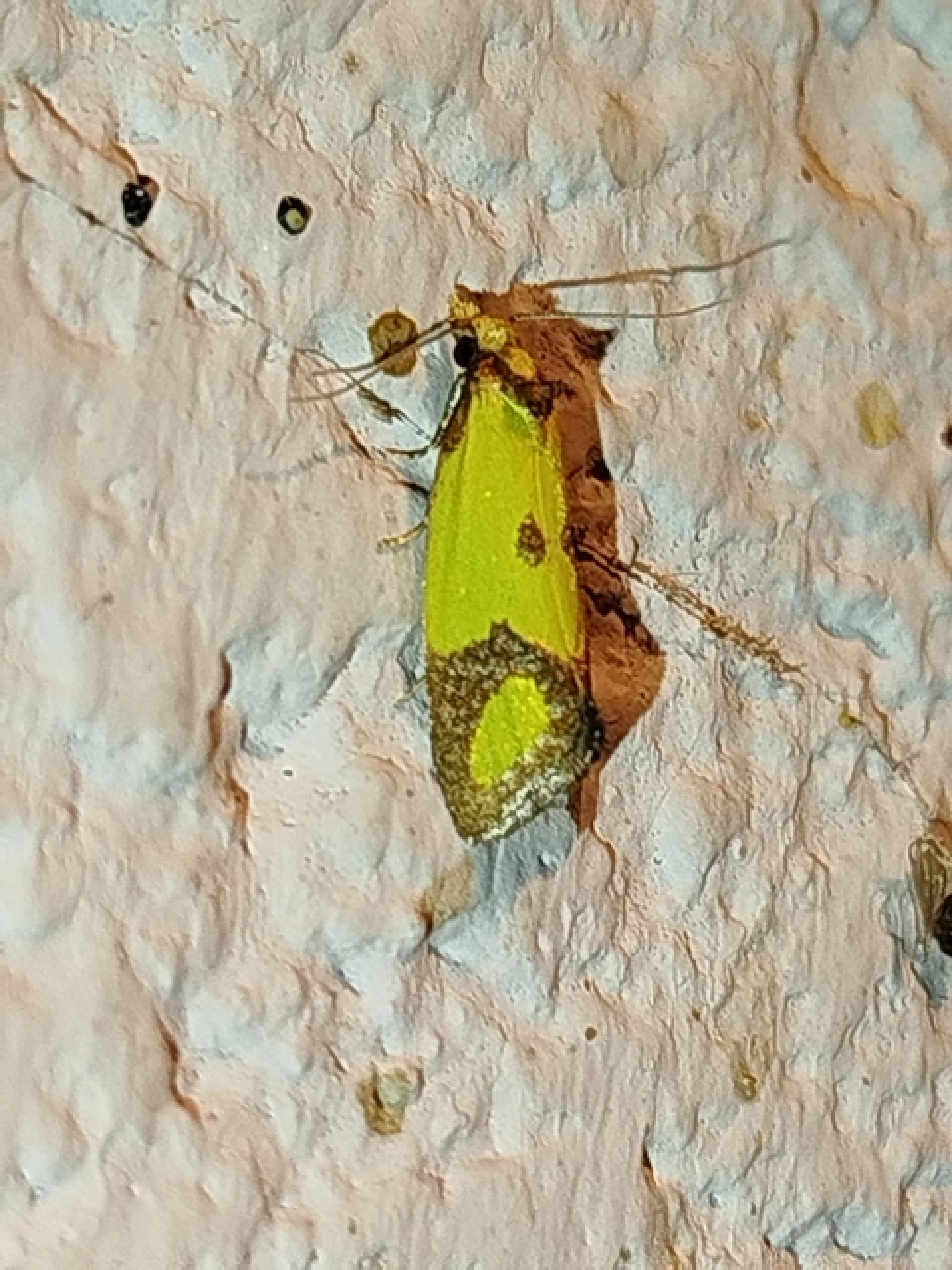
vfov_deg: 14.7
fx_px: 4914
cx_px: 476
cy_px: 635
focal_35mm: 134
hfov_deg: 11.1
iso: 80
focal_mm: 5.31
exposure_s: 1/50
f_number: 1.7
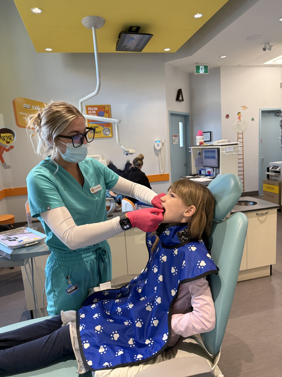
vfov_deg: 71.6
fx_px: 261
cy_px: 188
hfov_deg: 56.8
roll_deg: +4.1
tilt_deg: -9.0
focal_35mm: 24
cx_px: 141
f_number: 1.78
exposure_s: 1/120
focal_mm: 6.76
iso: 200
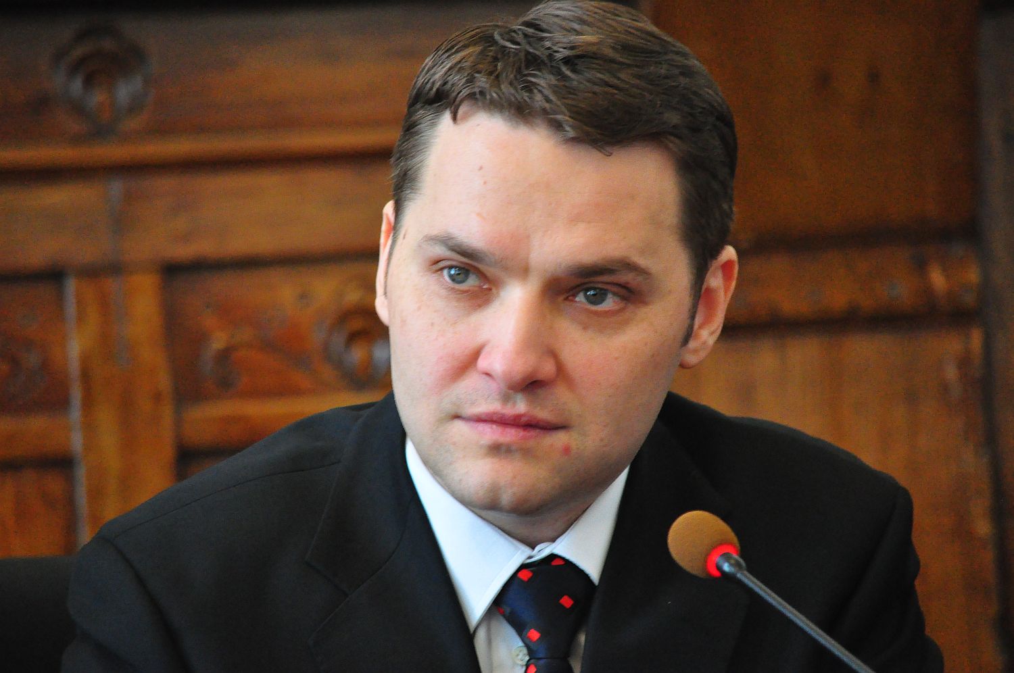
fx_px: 9283
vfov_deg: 4.2
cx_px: 507
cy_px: 336
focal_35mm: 330
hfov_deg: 6.3
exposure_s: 1/100
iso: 3200
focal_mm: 220
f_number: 5.3
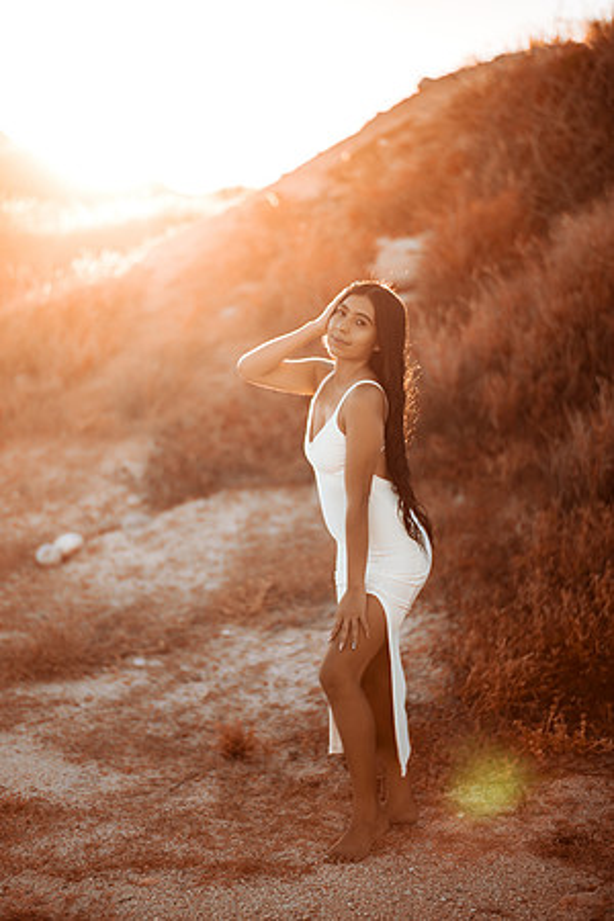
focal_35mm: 58
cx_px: 307
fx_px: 1484
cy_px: 460
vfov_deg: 34.5
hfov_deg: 23.4
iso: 80
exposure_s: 1/3200
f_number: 1.4
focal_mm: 58
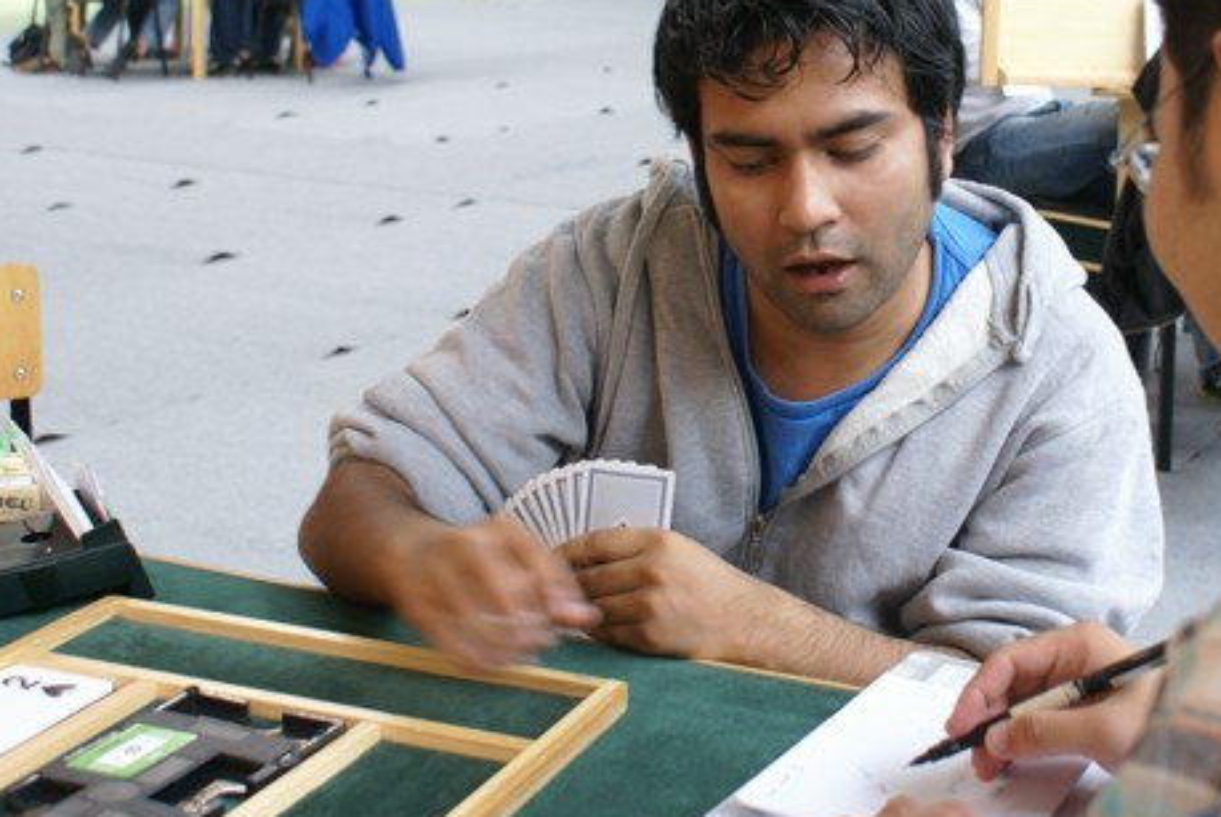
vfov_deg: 21.2
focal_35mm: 64
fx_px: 2173
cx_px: 841
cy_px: 232
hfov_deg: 31.1
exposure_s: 1/40
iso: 160
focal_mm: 28
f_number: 4.5
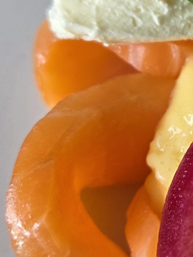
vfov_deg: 26.2
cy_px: 89
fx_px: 550
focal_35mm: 74
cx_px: 259
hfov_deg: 18.4
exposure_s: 1/180
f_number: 1.8
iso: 125
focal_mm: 5.4
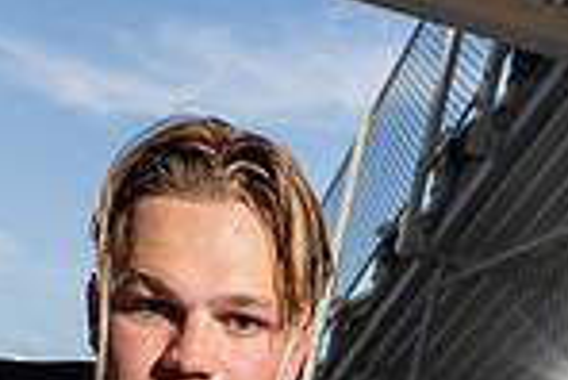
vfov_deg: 13.9
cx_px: 130
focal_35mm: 76
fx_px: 1200
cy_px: 856
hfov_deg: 26.2
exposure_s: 1/250
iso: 160
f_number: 8
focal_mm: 25
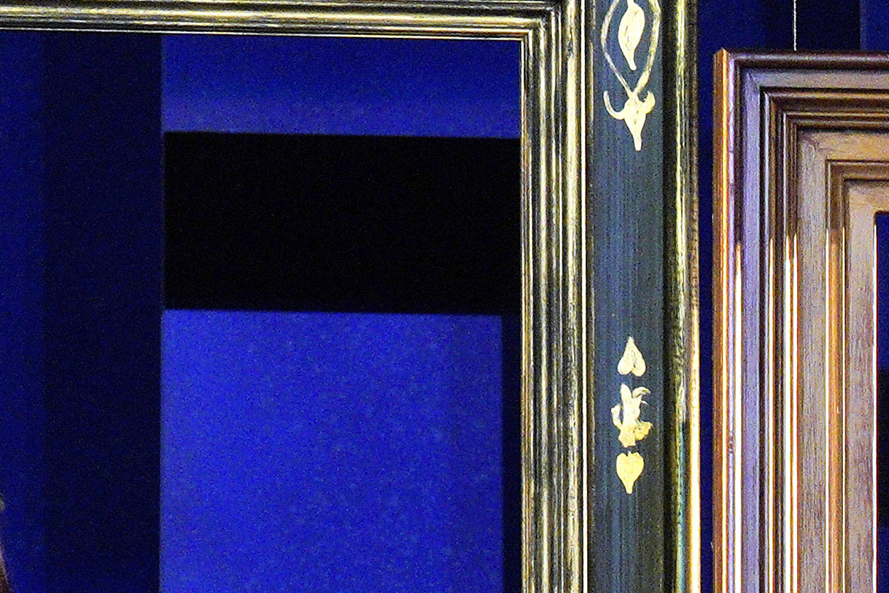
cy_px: 1203
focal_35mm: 497
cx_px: 1275
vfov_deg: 2.8
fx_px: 12274
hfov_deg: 4.1
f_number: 7.1
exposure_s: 1/60
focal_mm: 101
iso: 4000
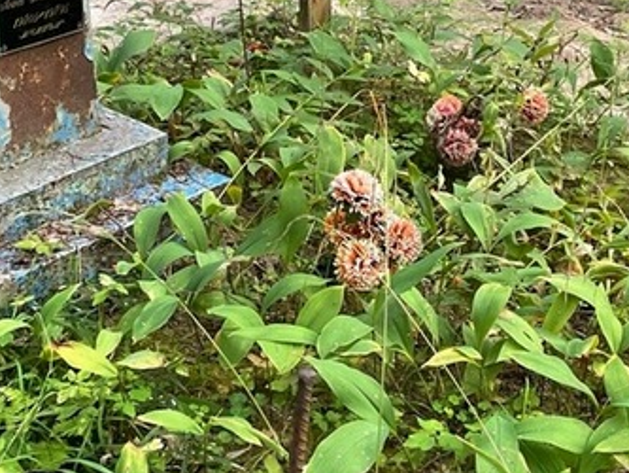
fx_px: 1454
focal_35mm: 80
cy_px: 248
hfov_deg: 24.4
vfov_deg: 18.4
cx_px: 257
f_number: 1.6
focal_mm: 4.2
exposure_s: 1/121
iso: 64
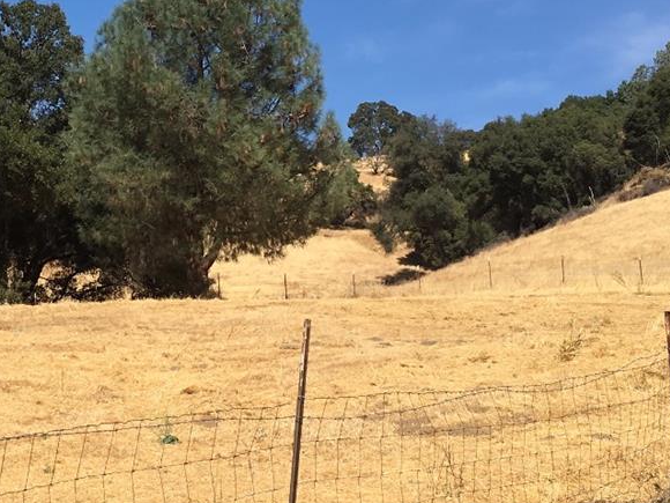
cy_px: 241
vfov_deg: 19.6
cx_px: 140
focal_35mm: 75
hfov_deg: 25.6
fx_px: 1452
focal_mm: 4.15
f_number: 2.2
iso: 25
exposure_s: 1/1748
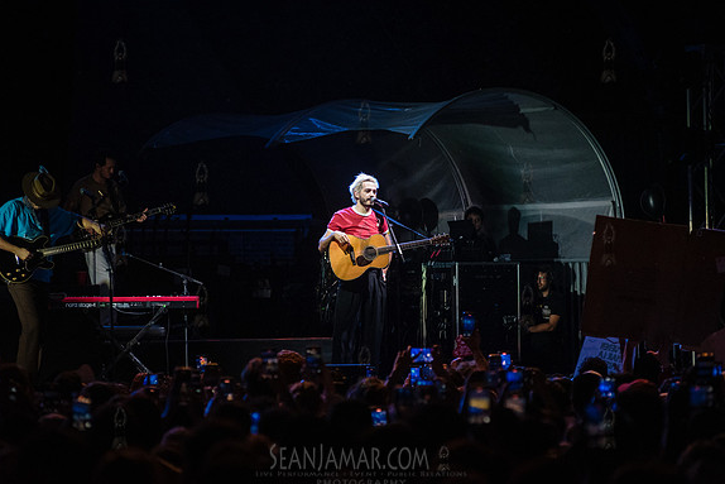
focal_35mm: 202
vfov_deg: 6.8
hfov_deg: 10.2
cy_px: 243
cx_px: 364
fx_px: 4069
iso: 6400
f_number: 4.5
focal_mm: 200
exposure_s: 1/800
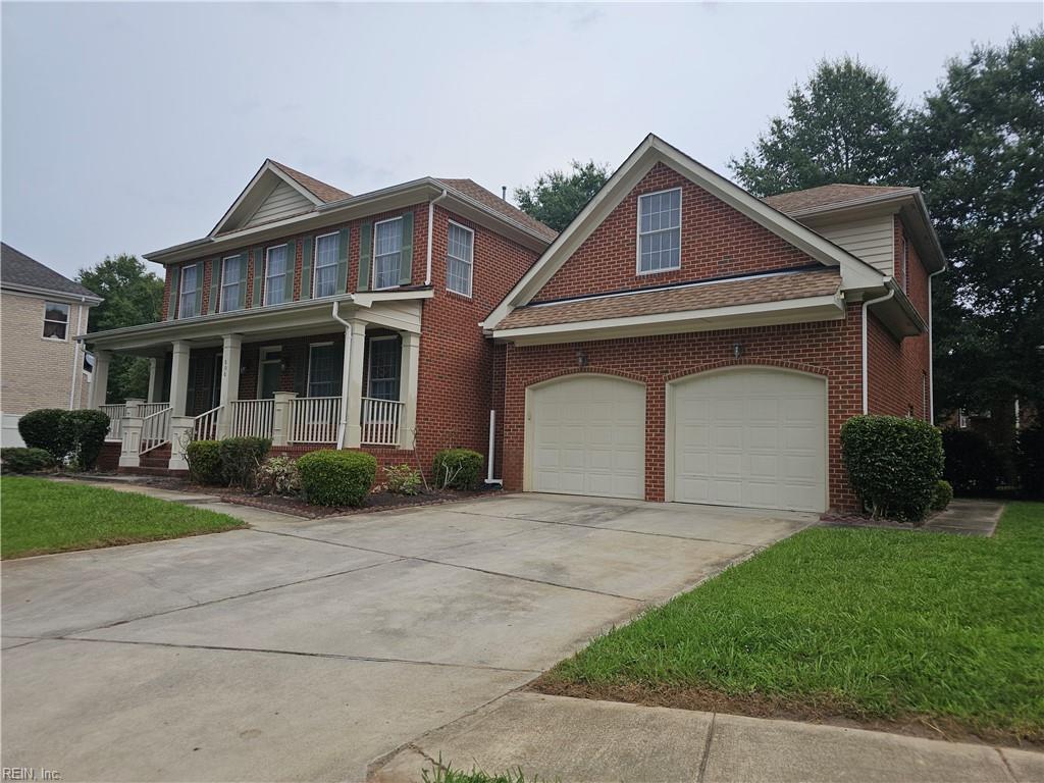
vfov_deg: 58.9
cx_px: 522
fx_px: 694
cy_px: 392
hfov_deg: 73.9
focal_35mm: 23
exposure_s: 1/320
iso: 10
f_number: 1.7
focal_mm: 6.3
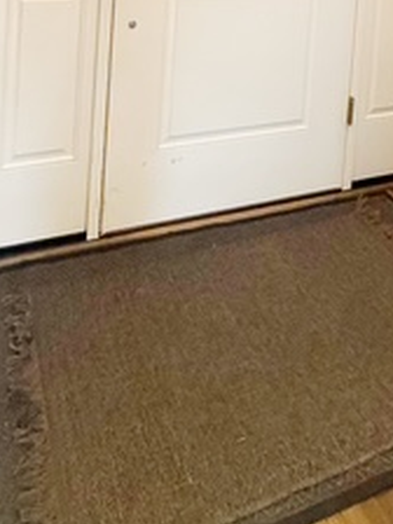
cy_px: -98
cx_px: 255
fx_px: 606
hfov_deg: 35.7
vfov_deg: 36.6
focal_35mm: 40
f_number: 2.2
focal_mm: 2.22
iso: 320
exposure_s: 1/120
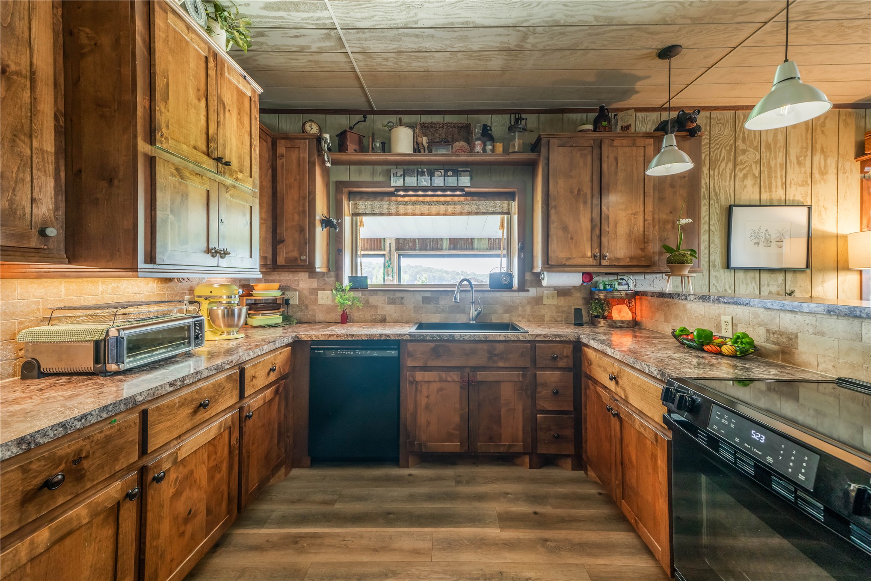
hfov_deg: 104.3
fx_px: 339
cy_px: 290
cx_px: 436
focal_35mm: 14
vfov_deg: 81.2
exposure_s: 1/40
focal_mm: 14
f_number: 7.1
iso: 160
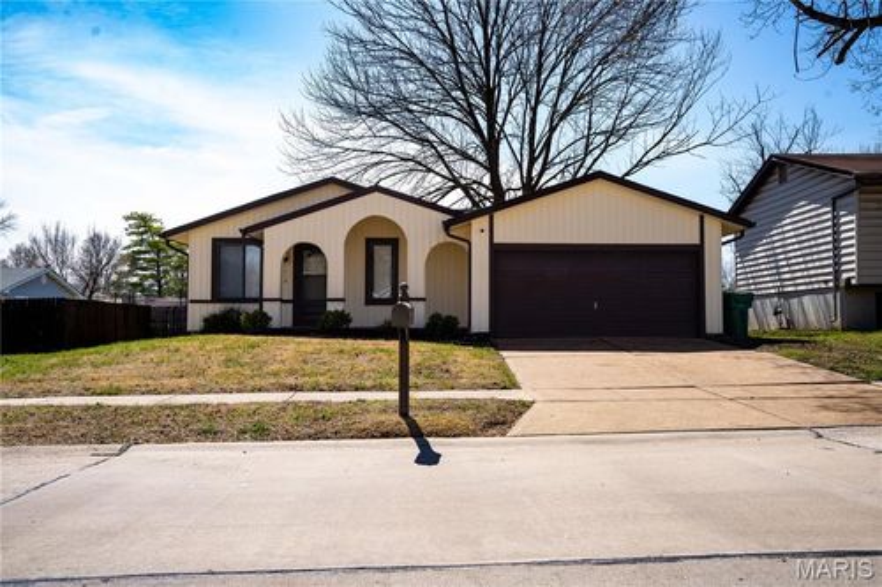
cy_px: 294
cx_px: 441
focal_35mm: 30
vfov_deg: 42.9
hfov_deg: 61.1
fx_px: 747
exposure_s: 1/100
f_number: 9
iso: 64
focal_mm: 30.5
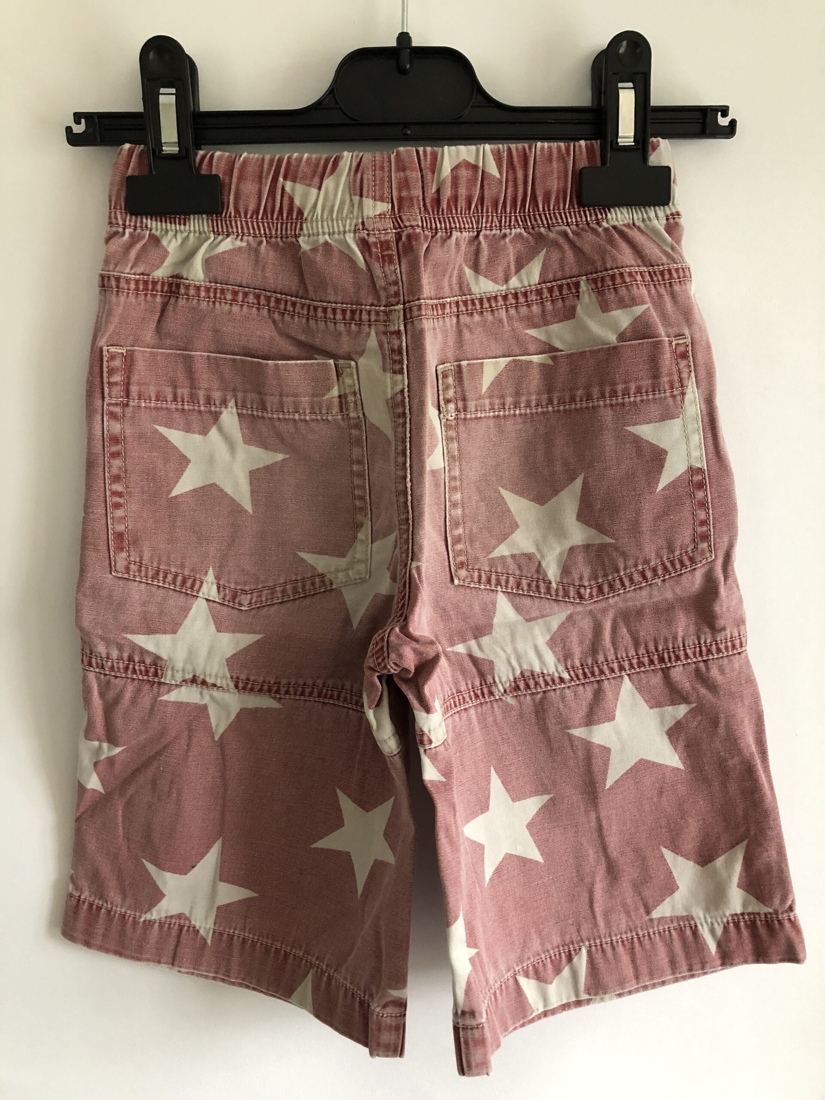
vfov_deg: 63.4
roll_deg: +1.1
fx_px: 890
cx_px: 412
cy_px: 550
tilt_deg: -6.5
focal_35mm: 28
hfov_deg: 49.7
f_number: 1.8
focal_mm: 3.99
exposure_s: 1/15
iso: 80
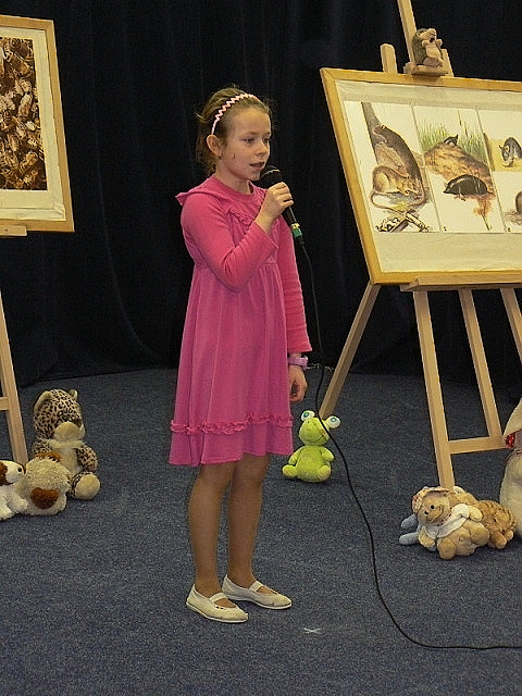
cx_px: 261
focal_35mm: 97
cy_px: 348
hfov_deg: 15.2
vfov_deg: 20.2
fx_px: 1950
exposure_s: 1/30
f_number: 3.2
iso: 200
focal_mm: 16.2
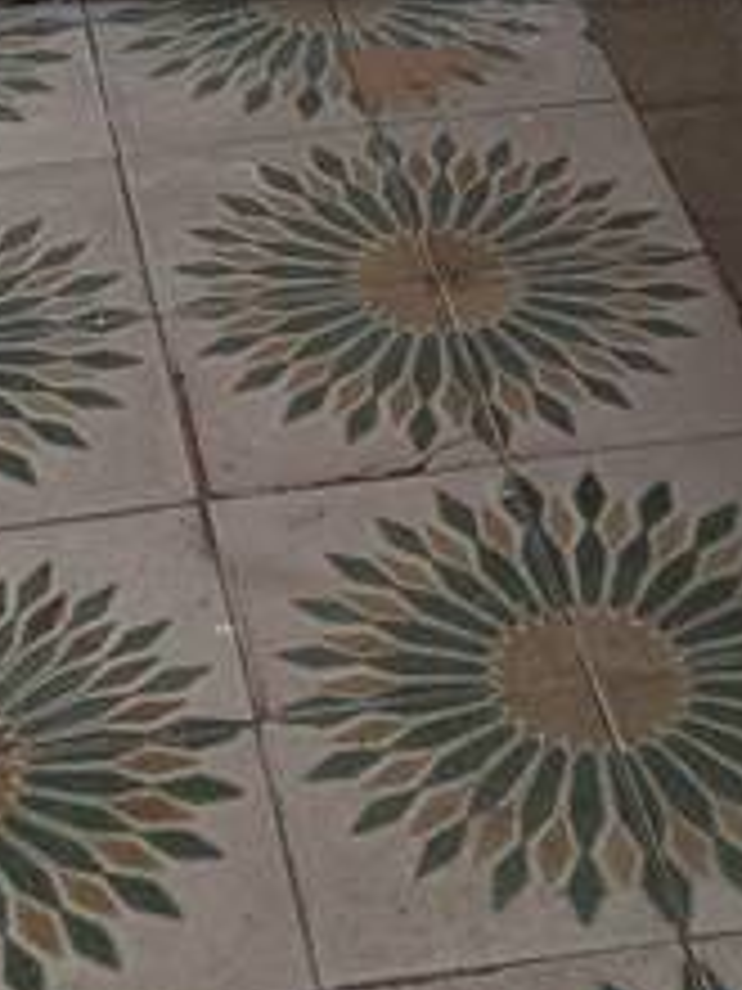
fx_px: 3230
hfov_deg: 13.0
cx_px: 94
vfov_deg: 15.6
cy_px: -616
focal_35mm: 113
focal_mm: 6.3
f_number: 1.7
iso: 250
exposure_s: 1/60
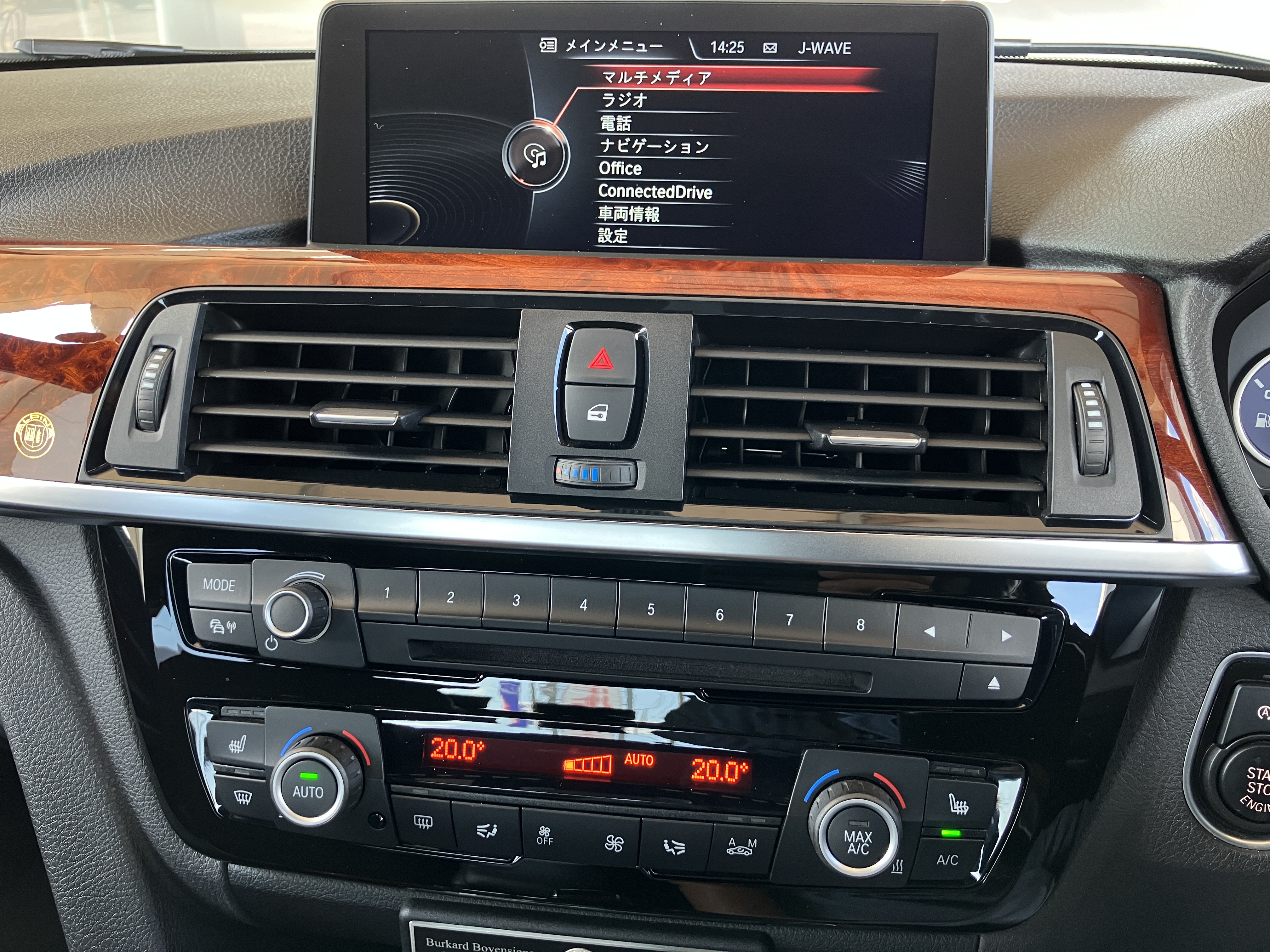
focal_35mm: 28
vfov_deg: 49.7
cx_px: 635
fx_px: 1027
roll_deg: +0.3
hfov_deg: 63.4
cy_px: 476
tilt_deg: -24.4
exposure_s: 1/50
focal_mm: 3.99
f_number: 1.8
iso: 100
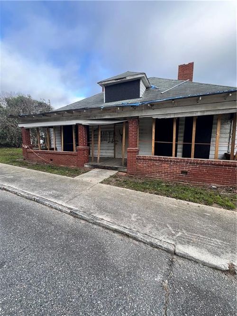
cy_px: 158
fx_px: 119
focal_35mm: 13
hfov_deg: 89.9
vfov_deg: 106.2
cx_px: 118
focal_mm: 1.57
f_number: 1.8
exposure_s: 1/145
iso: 32
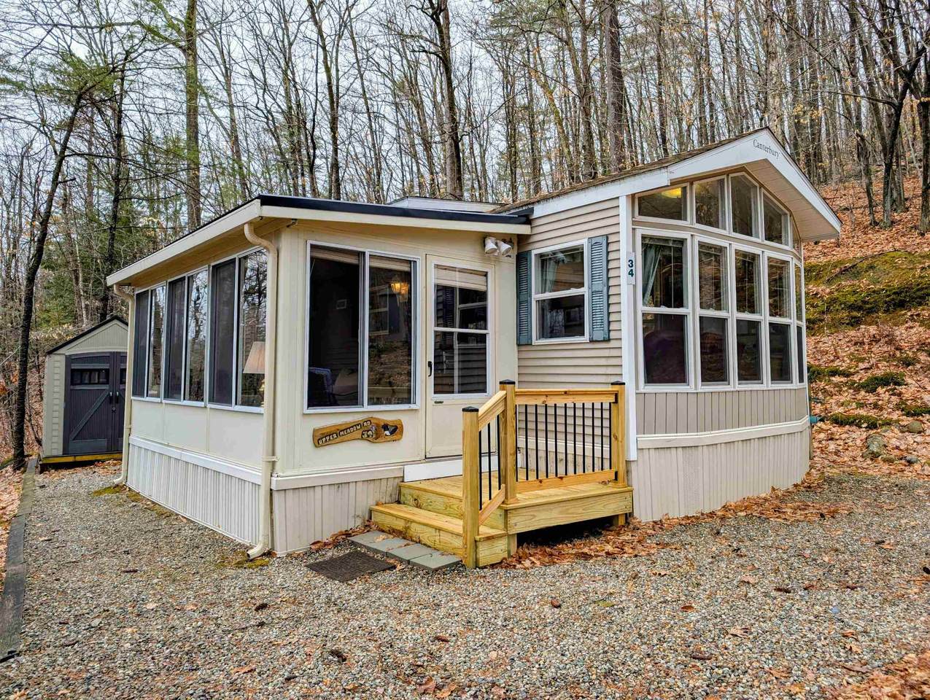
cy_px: 350
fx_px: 646
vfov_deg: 56.9
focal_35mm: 24
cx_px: 465
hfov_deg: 71.5
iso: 18
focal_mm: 6.9
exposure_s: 1/618
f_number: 1.68
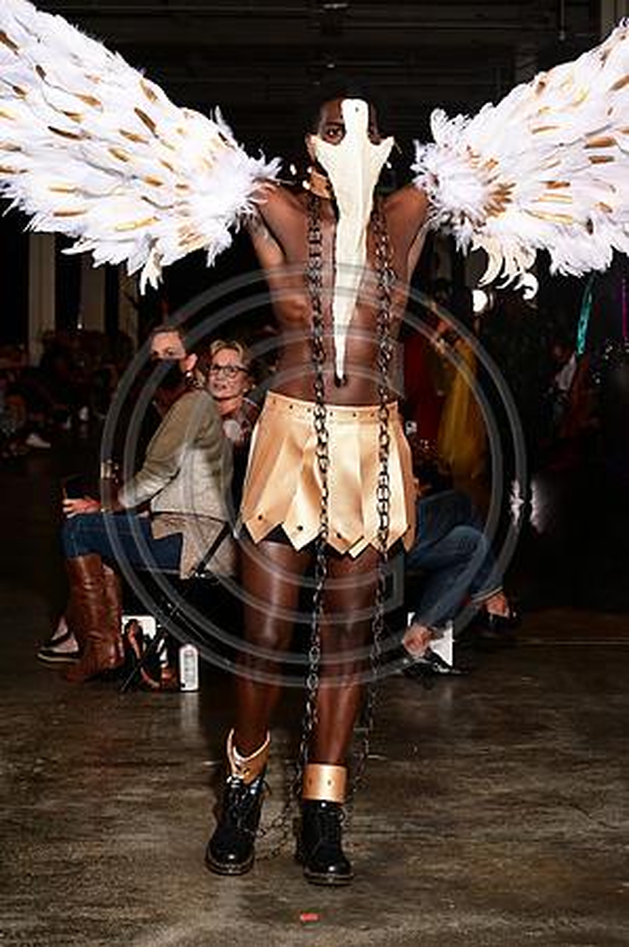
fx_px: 2049
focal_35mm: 78
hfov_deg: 17.5
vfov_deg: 26.0
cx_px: 314
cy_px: 474
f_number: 9
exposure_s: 1/125
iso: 1000
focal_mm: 78
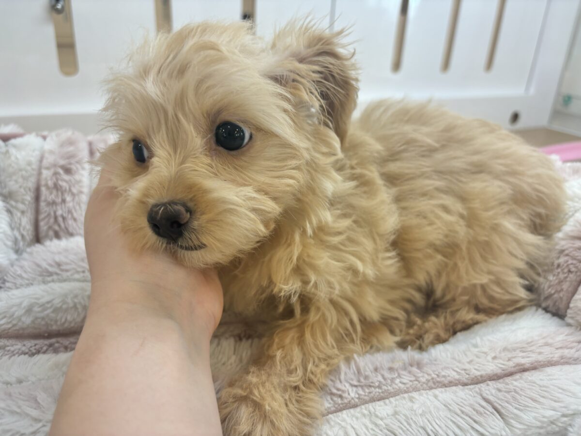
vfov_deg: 53.1
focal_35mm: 26
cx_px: 290
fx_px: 436
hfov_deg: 67.3
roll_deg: -4.0
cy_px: 218
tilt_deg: -23.8
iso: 64
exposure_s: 1/100
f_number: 1.6
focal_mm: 5.96
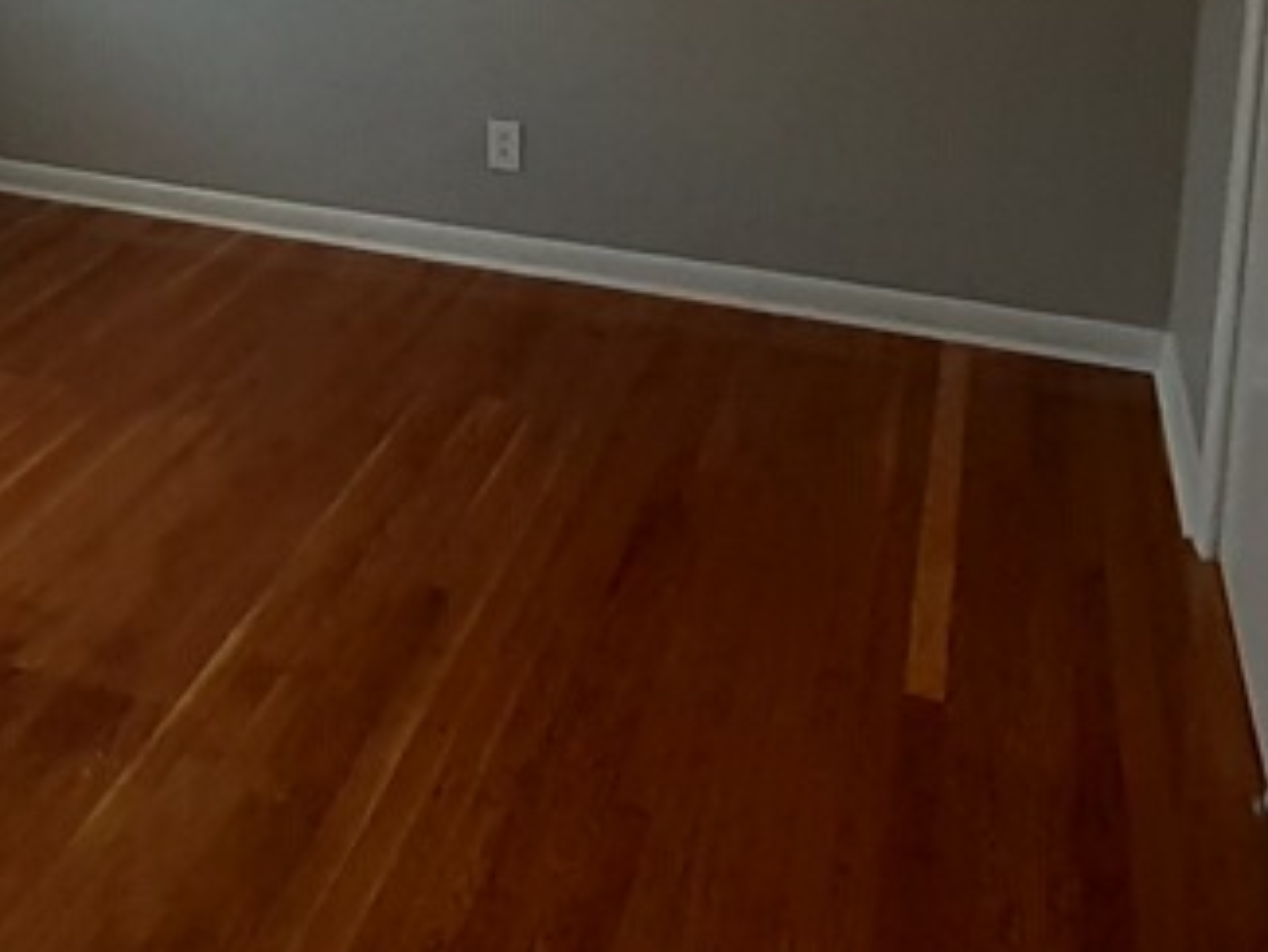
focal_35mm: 41
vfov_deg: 30.9
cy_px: -121
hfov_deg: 44.4
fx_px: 1502
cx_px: 339
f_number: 2.2
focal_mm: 1.13
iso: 125
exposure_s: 1/40
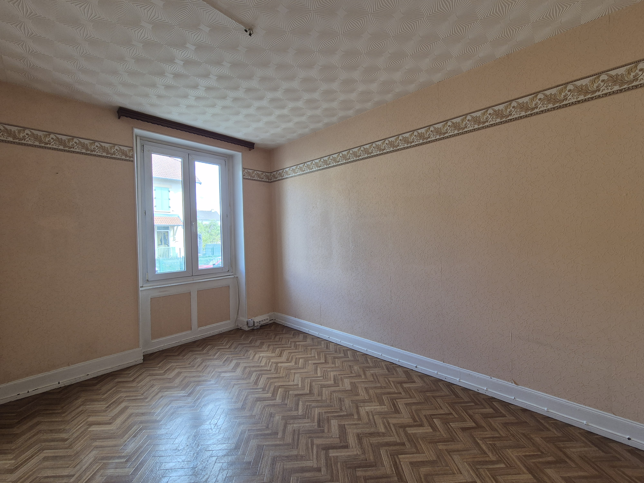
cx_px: 322
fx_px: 242
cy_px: 242
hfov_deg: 106.2
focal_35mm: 13
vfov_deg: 89.9
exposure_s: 1/50
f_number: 2.2
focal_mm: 2.2
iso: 50
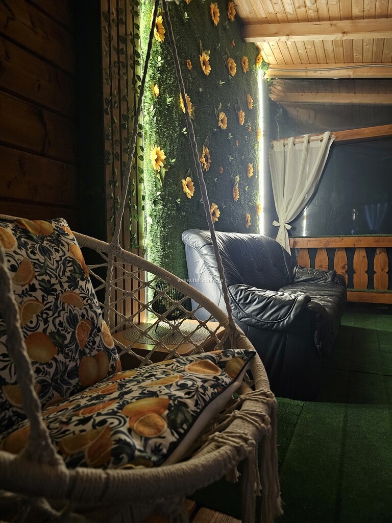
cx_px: 196
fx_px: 347
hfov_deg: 58.9
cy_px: 262
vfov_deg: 73.9
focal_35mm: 23
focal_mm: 6.3
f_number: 1.7
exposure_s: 1/25
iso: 640
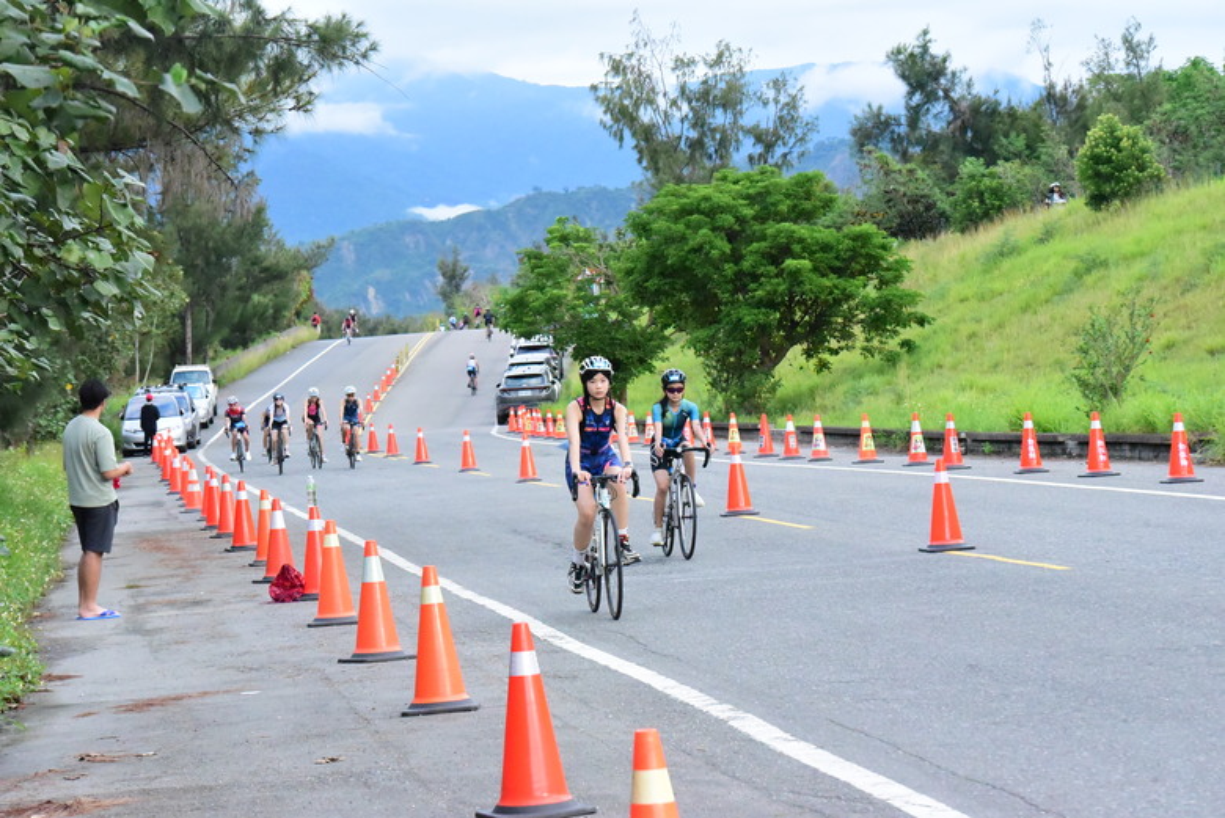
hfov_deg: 16.8
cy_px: 409
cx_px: 612
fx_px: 4154
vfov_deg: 11.3
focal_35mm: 122
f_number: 11
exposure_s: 1/2000
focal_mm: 122
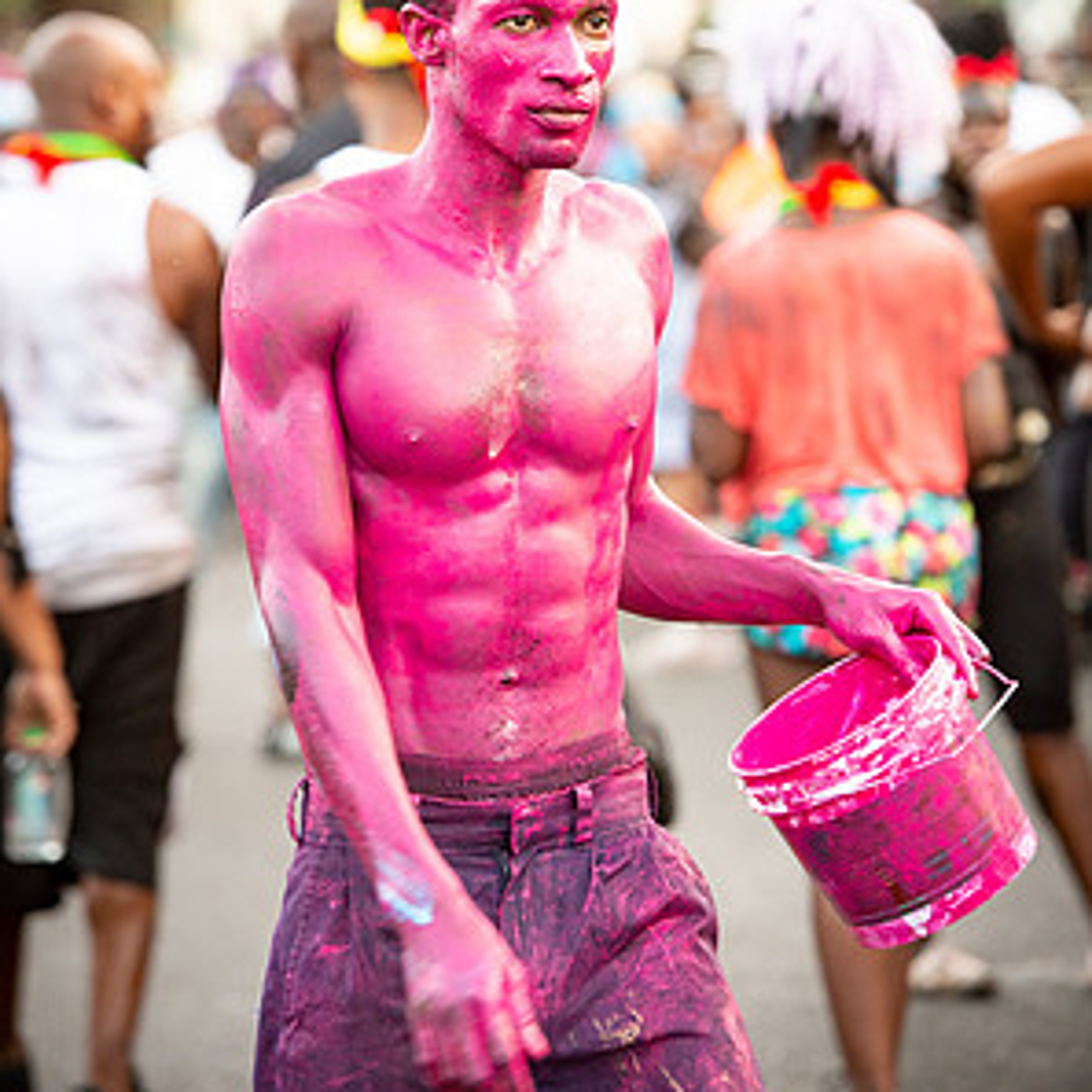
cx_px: 546
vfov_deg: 8.0
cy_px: 408
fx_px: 7816
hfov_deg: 8.0
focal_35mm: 219
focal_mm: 170
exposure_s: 1/200
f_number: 5
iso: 1100
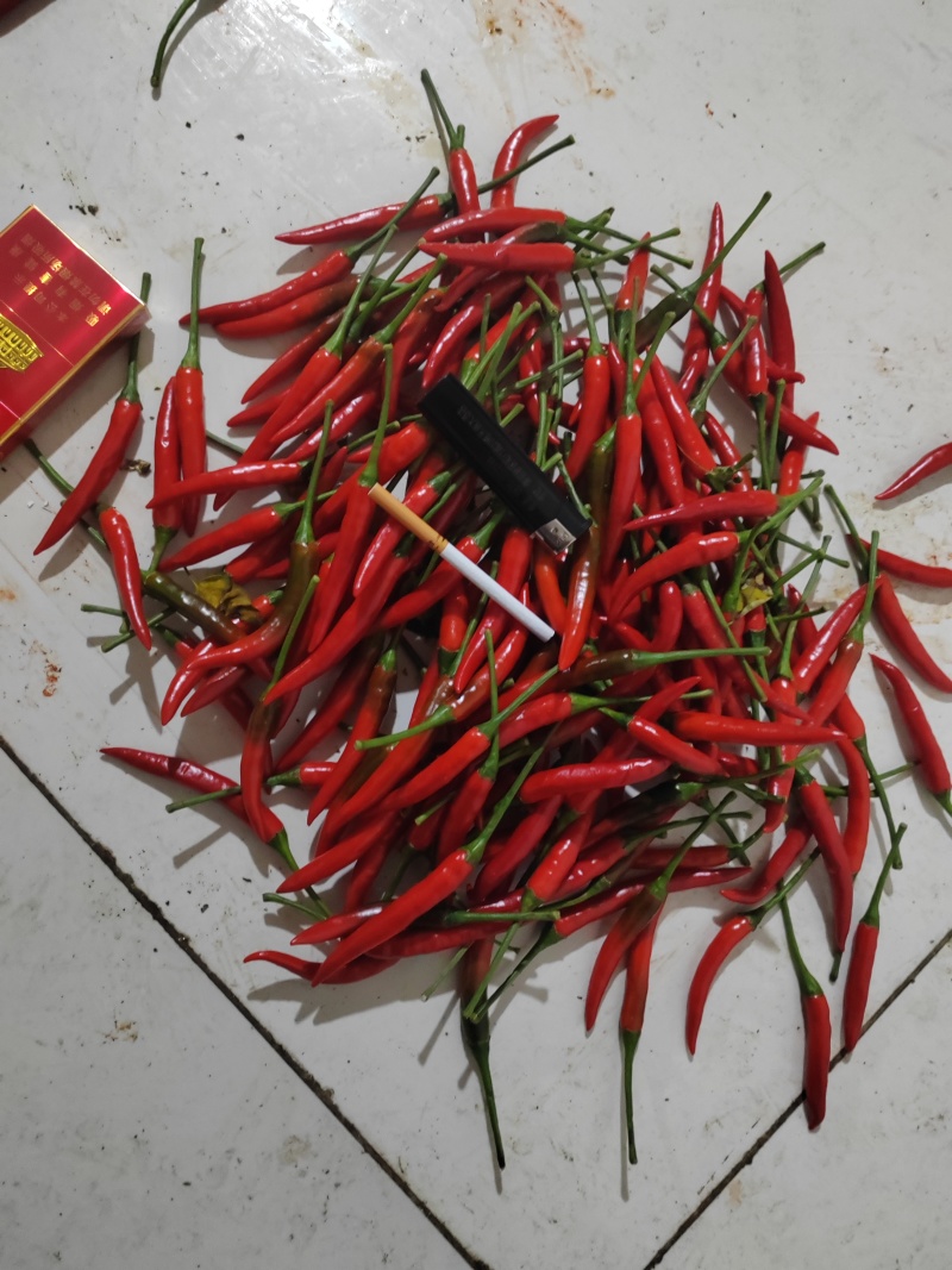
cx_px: 476
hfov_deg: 51.3
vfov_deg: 65.3
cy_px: 635
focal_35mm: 27
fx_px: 990
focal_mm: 5.52
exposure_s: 1/25
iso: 1600
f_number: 1.9
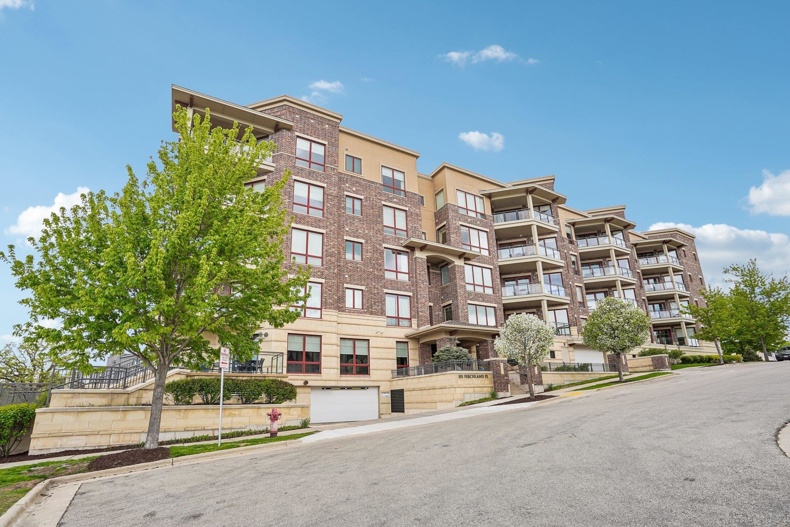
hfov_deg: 96.7
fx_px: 351
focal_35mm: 16
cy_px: 264
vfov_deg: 73.7
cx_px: 395
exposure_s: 1/160
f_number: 8
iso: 100
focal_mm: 16
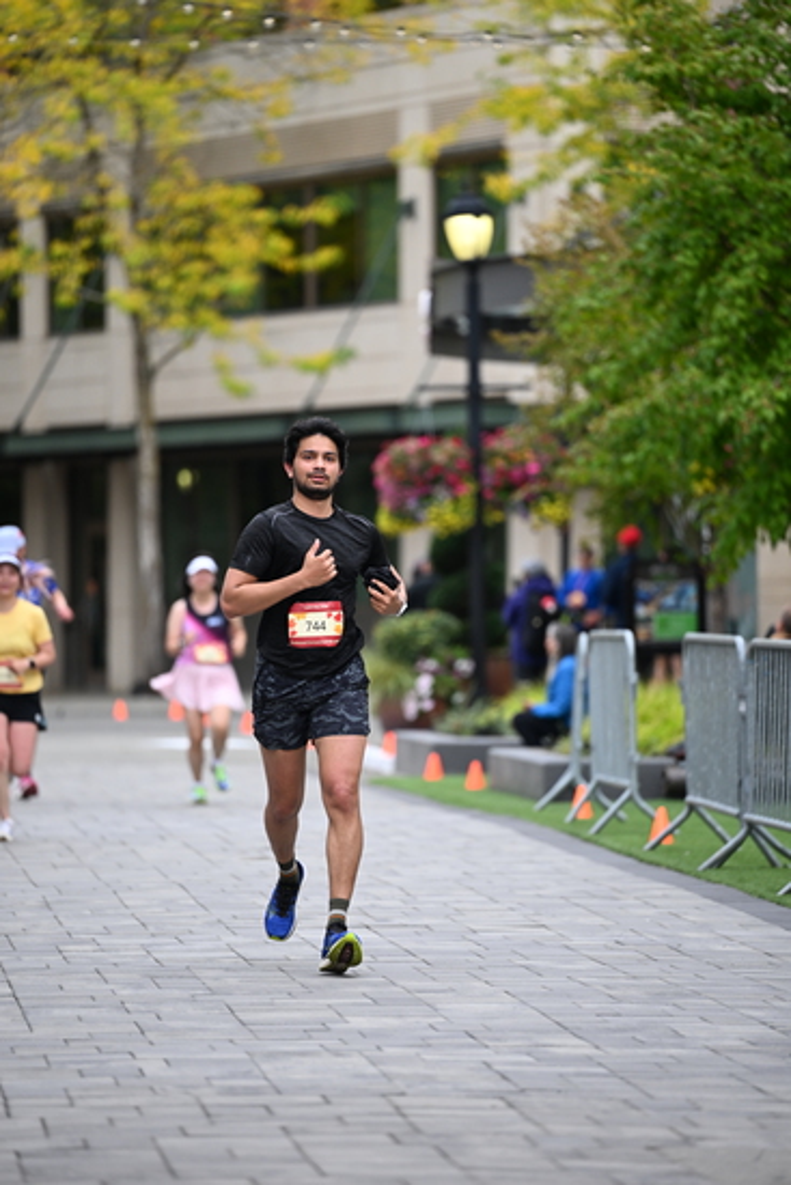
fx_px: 6258
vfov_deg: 10.8
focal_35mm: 190
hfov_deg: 7.2
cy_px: 592
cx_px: 396
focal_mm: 190
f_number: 2.8
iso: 640
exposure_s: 1/2000
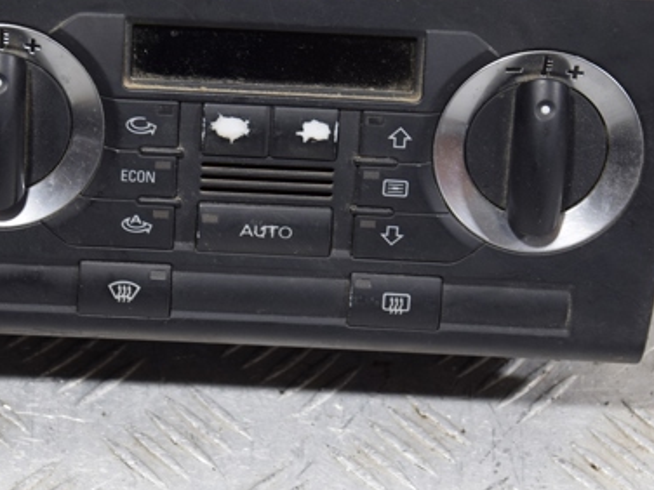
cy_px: 177
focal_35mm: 152
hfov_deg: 13.0
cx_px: 273
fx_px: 2872
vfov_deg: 9.8
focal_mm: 62
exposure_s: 1/60
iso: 400
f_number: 5.3
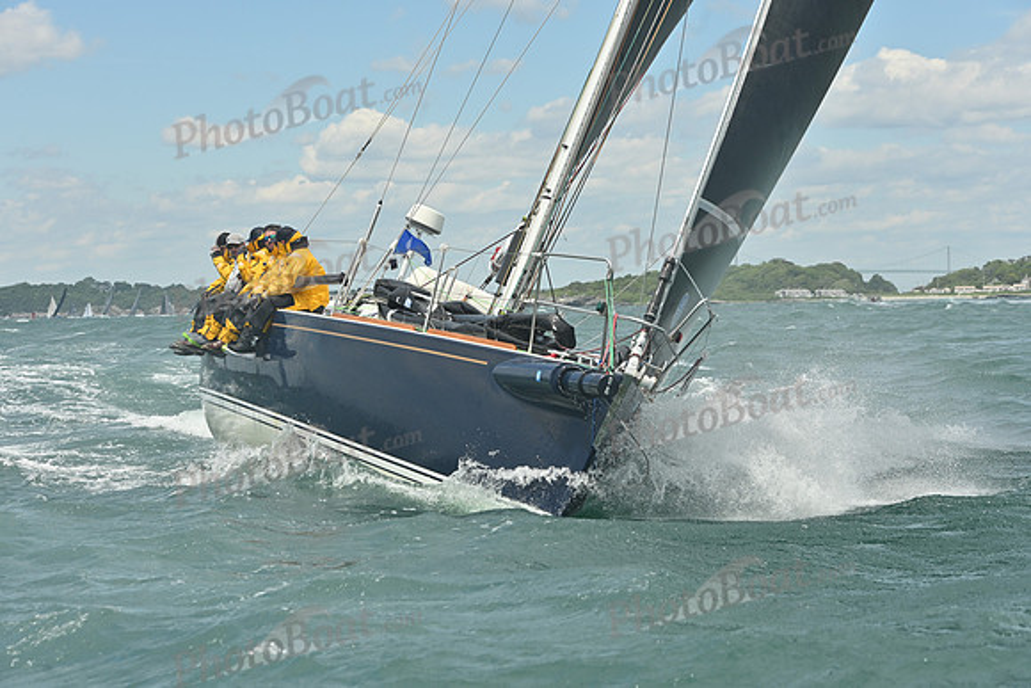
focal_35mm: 102
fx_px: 2922
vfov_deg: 13.4
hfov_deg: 20.0
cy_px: 344
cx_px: 516
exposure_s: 1/1250
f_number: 8
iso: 250
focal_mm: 102
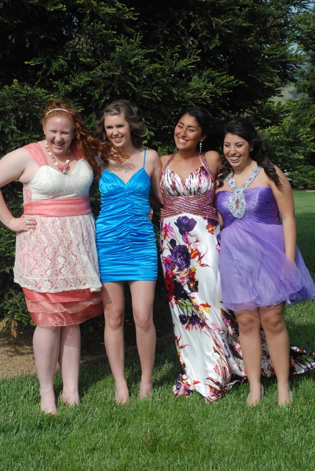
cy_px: 236
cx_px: 158
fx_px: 1139
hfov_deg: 15.8
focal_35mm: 87
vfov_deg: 23.4
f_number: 11
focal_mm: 58
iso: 1600
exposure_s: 1/1600
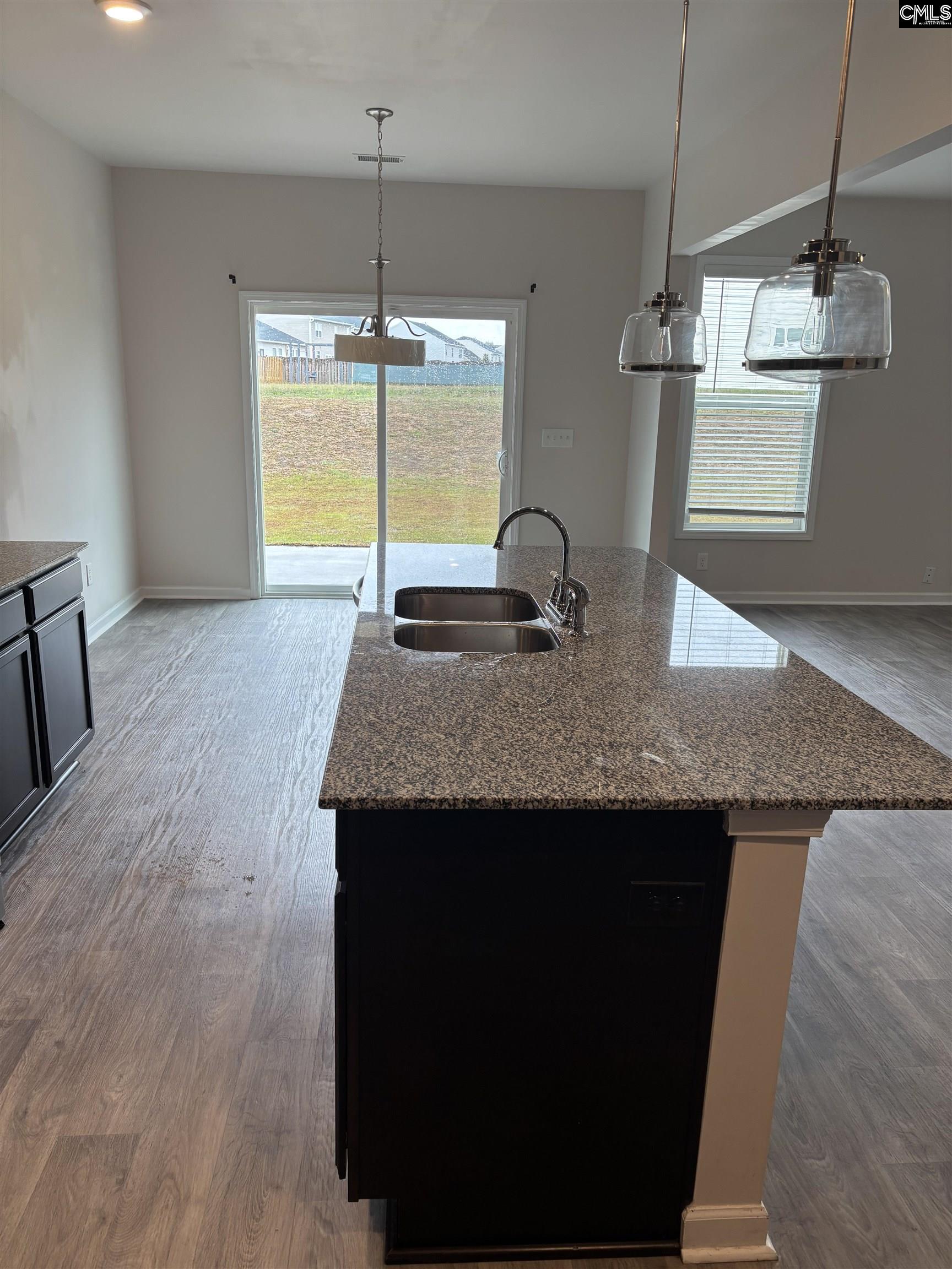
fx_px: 953
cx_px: 476
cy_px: 634
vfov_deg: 67.3
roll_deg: -2.1
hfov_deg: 53.1
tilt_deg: -14.7
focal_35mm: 26
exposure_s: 1/120
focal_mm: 5.96
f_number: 1.6
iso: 50
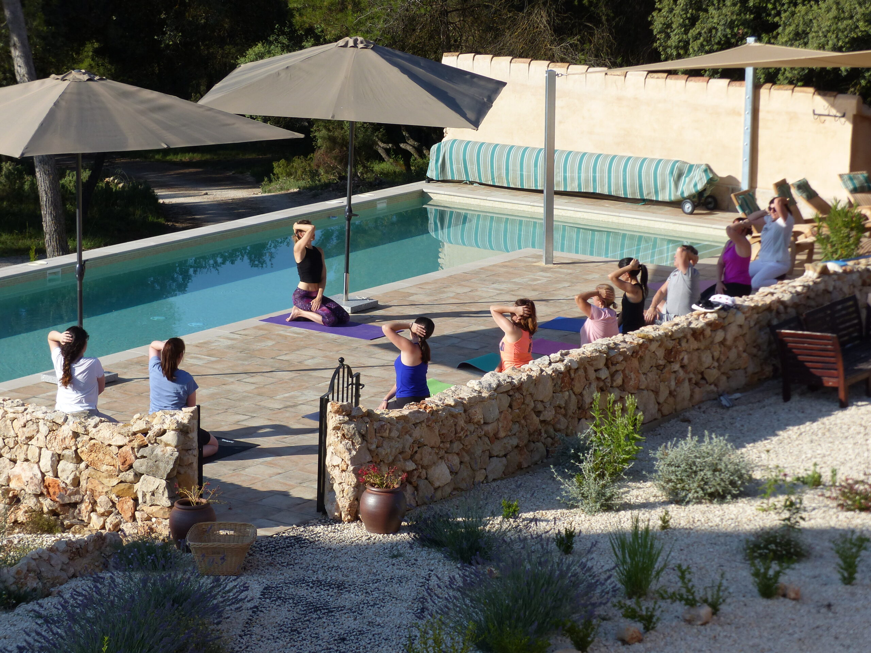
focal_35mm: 116
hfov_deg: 17.0
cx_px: 436
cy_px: 326
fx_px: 2919
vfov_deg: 12.8
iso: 100
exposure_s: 1/800
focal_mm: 20.9
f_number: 4
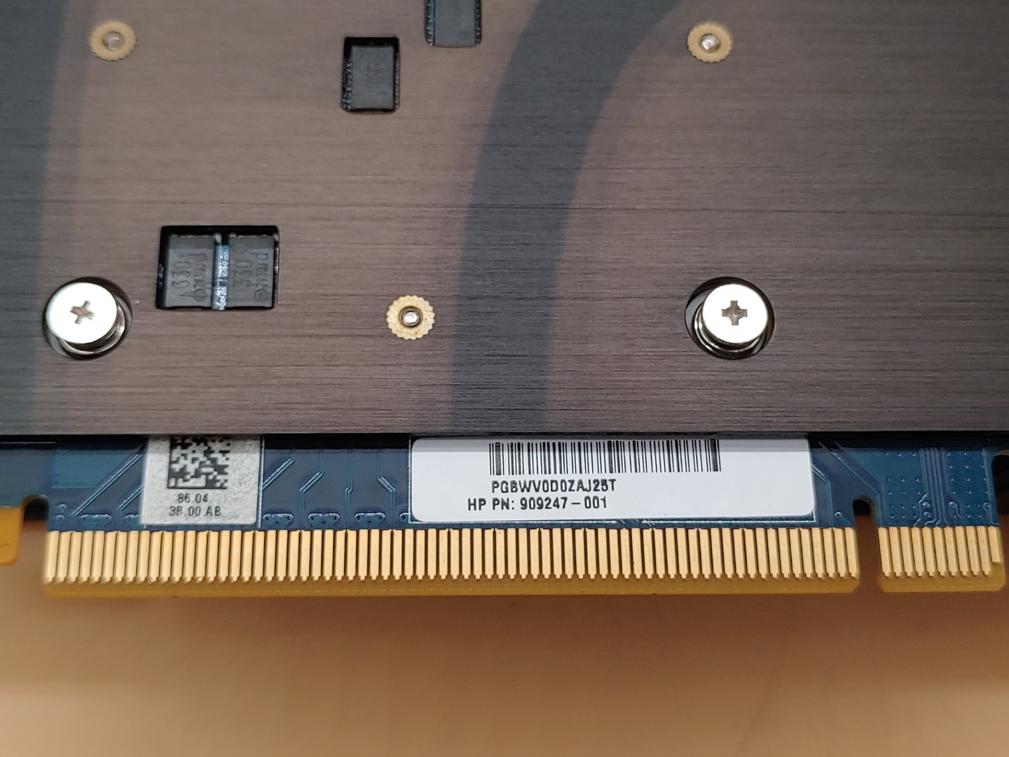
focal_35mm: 44
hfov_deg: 42.9
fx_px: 1283
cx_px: 504
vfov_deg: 32.9
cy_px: 378
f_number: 1.8
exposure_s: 1/135
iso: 50
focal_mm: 4.36
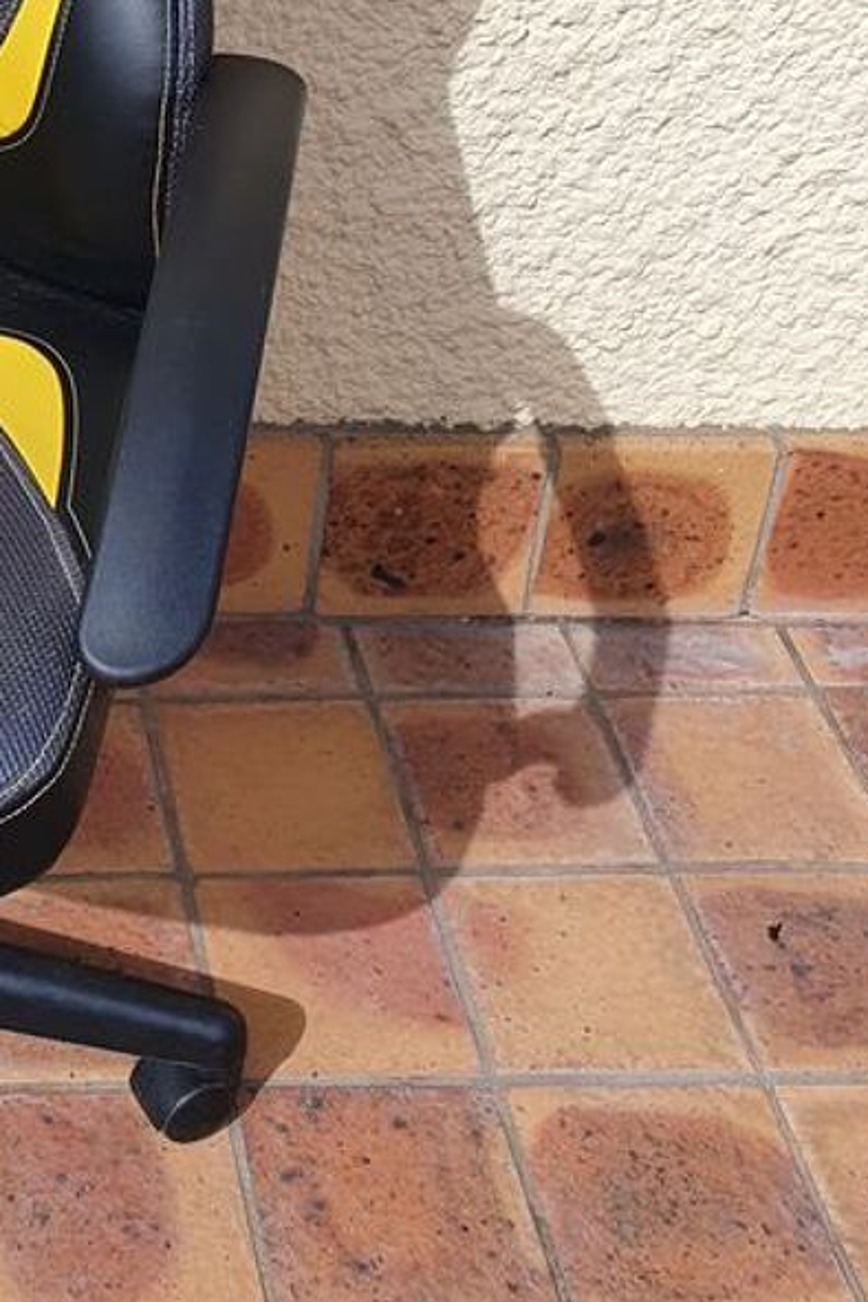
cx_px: -220
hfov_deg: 20.6
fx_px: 2206
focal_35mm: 61
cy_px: 105
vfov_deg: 31.2
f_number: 2.4
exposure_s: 1/1712
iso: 50
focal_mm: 4.32
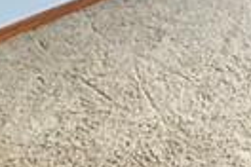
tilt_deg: -21.8
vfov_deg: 11.2
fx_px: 788
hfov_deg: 15.9
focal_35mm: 113
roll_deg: -1.8
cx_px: 426
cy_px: -142
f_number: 2.2
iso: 500
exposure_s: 1/60
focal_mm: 2.22
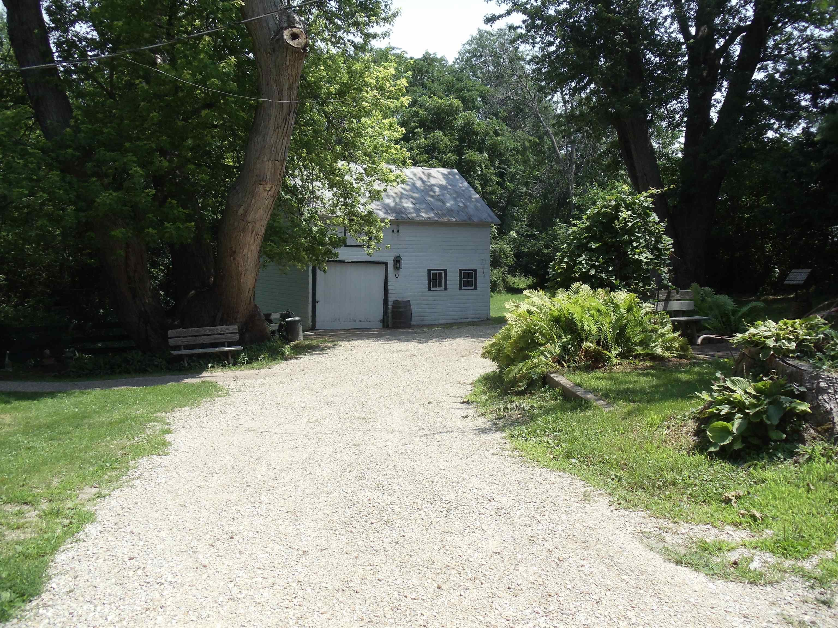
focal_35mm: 44
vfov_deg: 32.9
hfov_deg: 42.9
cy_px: 314
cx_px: 419
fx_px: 1065
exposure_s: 1/200
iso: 100
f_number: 7.1
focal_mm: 6
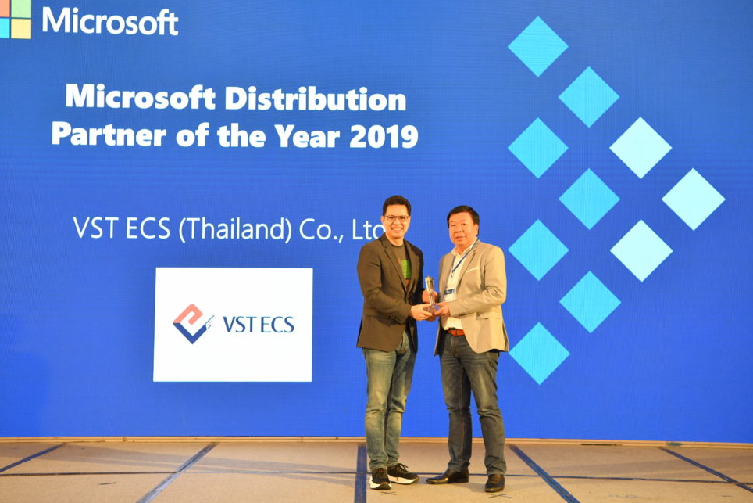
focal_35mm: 51
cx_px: 361
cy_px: 248
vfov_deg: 26.5
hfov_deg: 38.9
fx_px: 1067
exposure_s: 1/100
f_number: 4
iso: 1000
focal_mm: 48
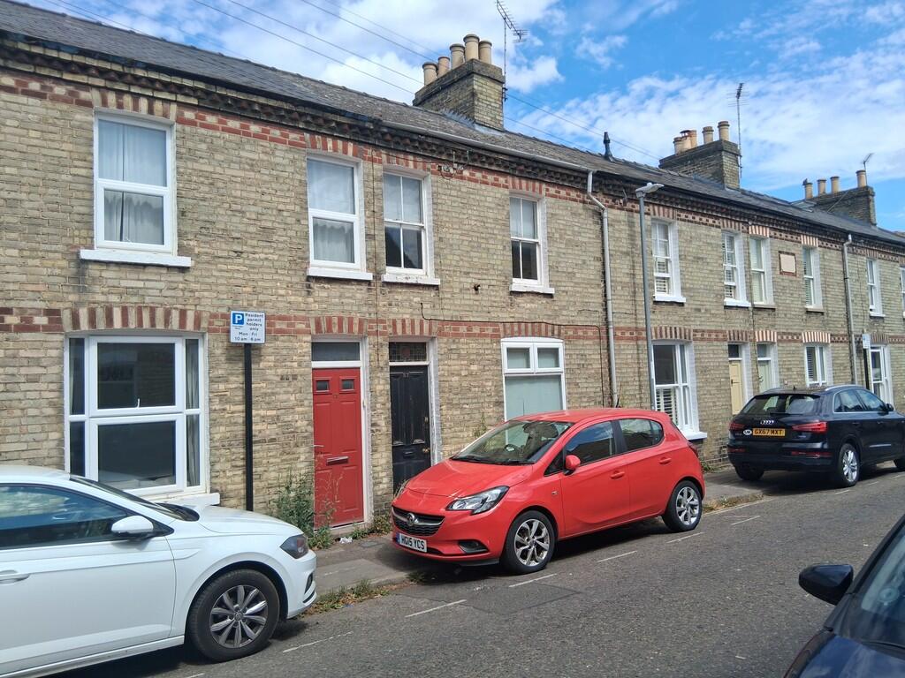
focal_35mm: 26
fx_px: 680
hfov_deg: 67.3
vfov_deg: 53.1
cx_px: 452
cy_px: 339
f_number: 1.8
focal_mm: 3.98
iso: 25
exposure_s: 1/544
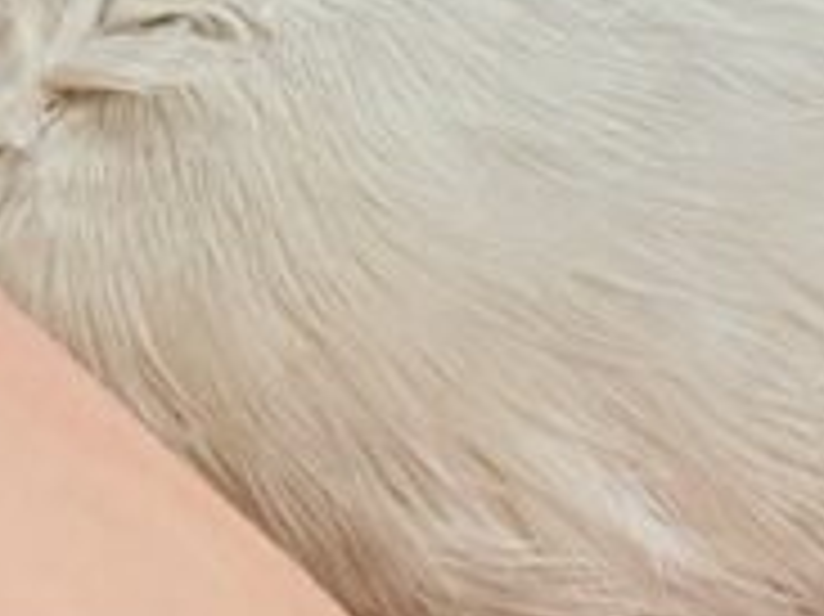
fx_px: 8112
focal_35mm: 341
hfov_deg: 5.8
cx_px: 824
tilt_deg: -10.5
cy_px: -328
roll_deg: +1.7
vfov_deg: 4.3
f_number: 1.6
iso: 64
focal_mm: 5.96
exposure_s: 1/100
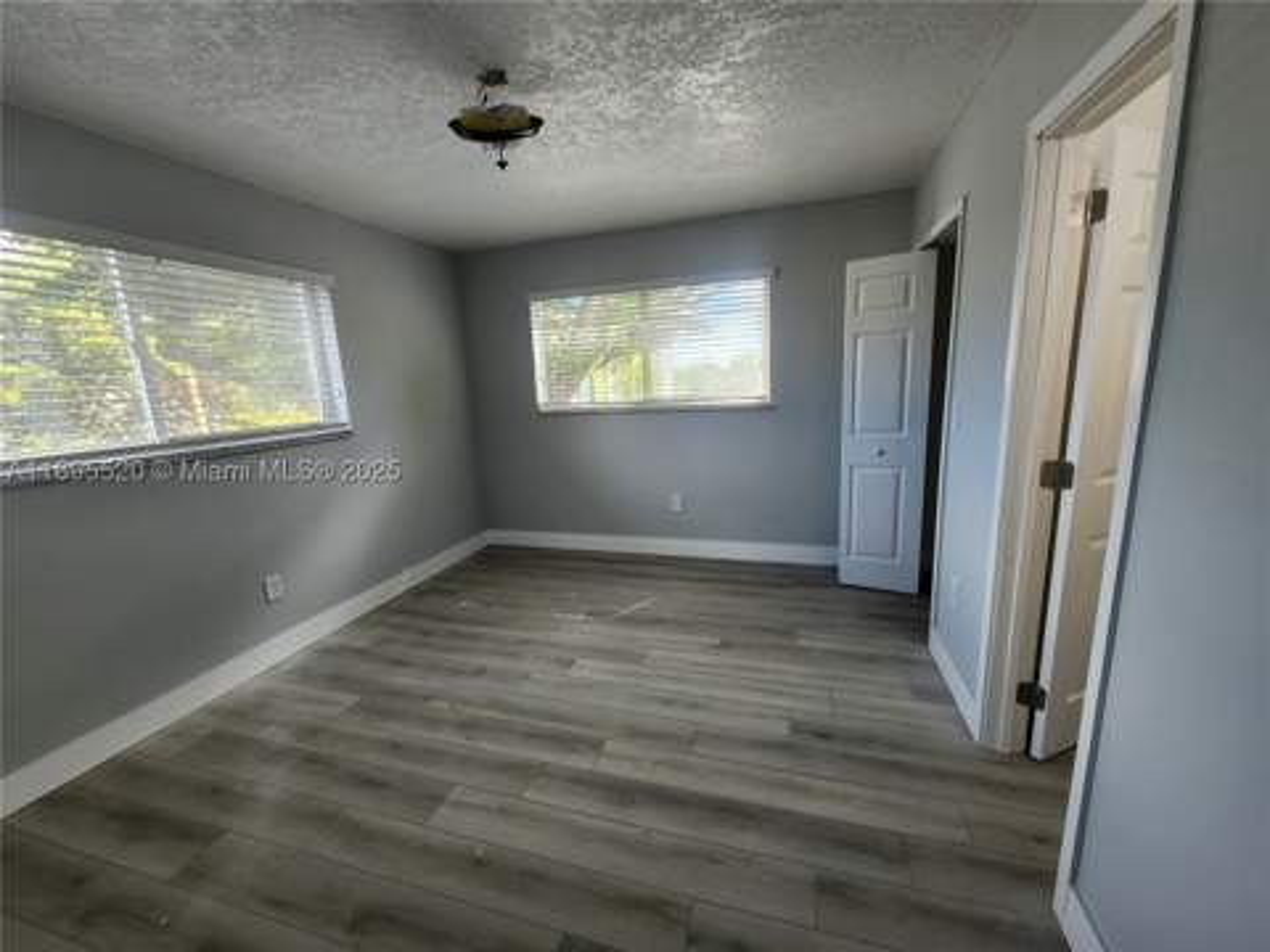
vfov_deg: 89.9
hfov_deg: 106.2
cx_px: 635
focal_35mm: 13
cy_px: 476
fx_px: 477
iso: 64
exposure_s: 1/60
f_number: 2.2
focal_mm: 2.2
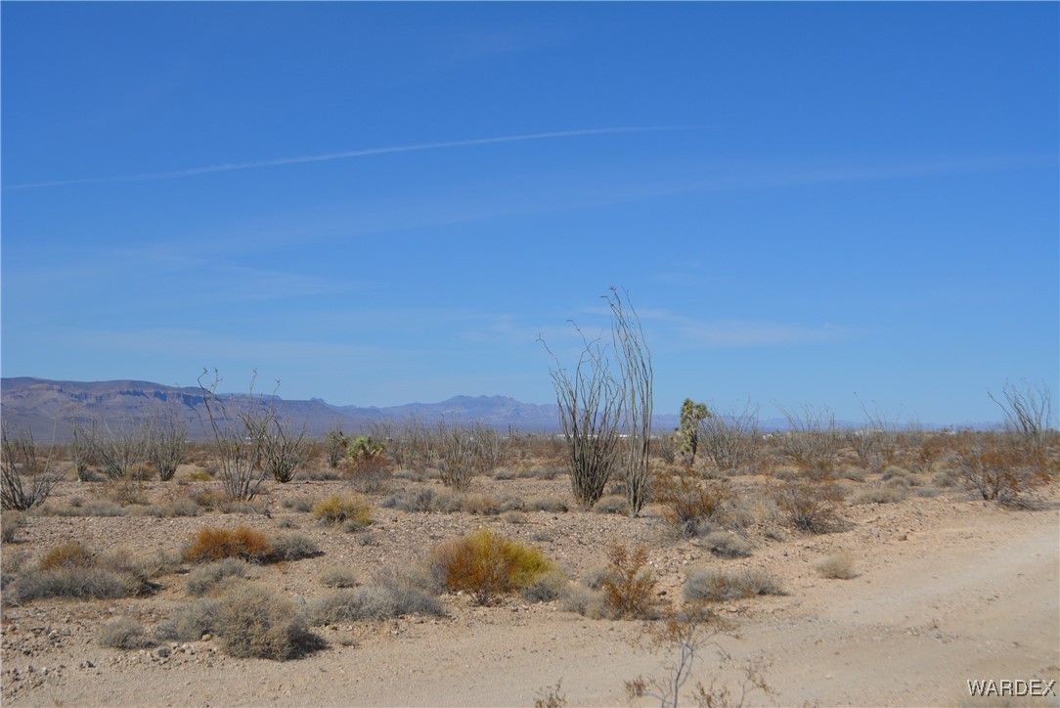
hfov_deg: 41.1
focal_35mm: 48
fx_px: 1414
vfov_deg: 28.1
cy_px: 354
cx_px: 530
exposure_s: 1/2000
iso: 400
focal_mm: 32
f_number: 8
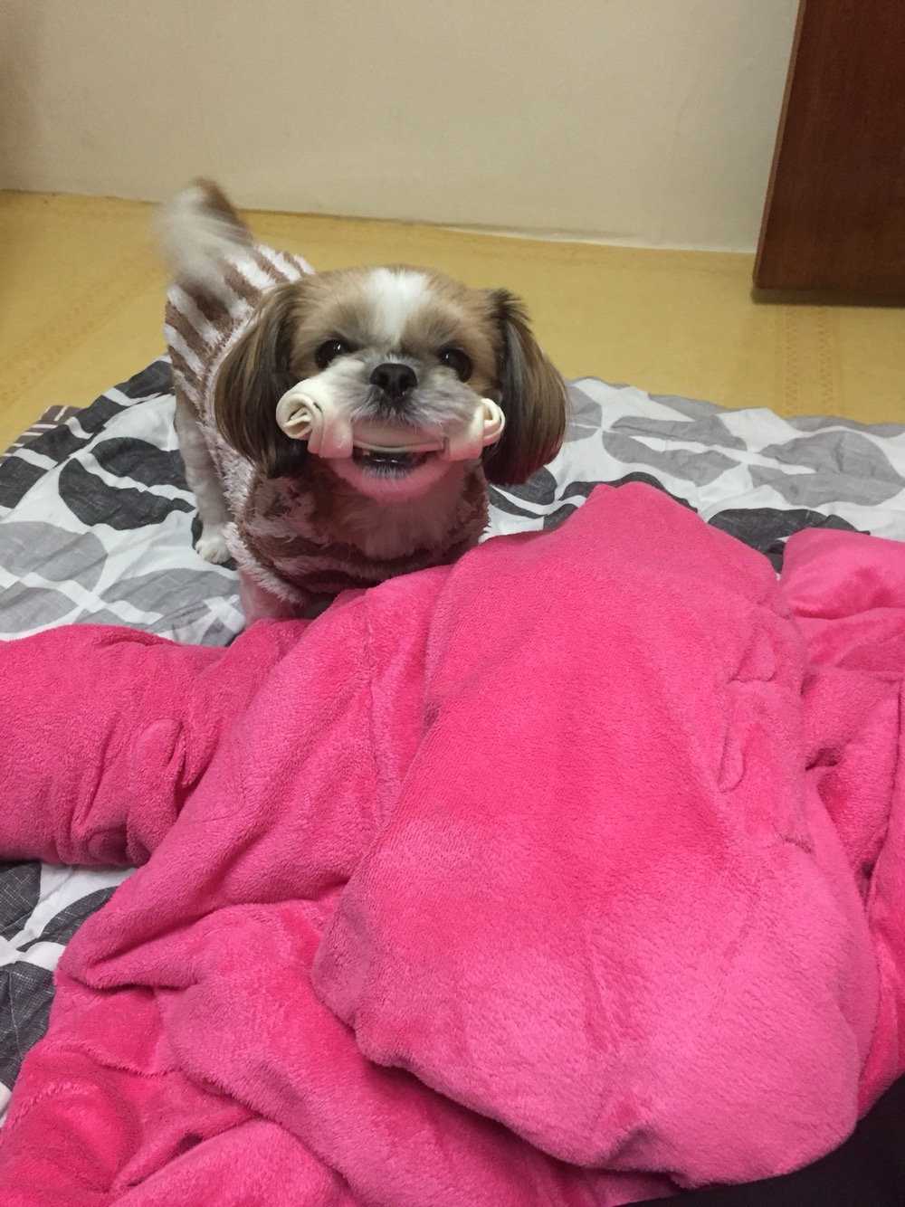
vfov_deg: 61.7
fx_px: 1011
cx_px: 452
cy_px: 604
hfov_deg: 48.2
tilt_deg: -39.2
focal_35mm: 29
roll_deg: +0.3
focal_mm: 4.15
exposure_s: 1/15
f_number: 2.2
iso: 250
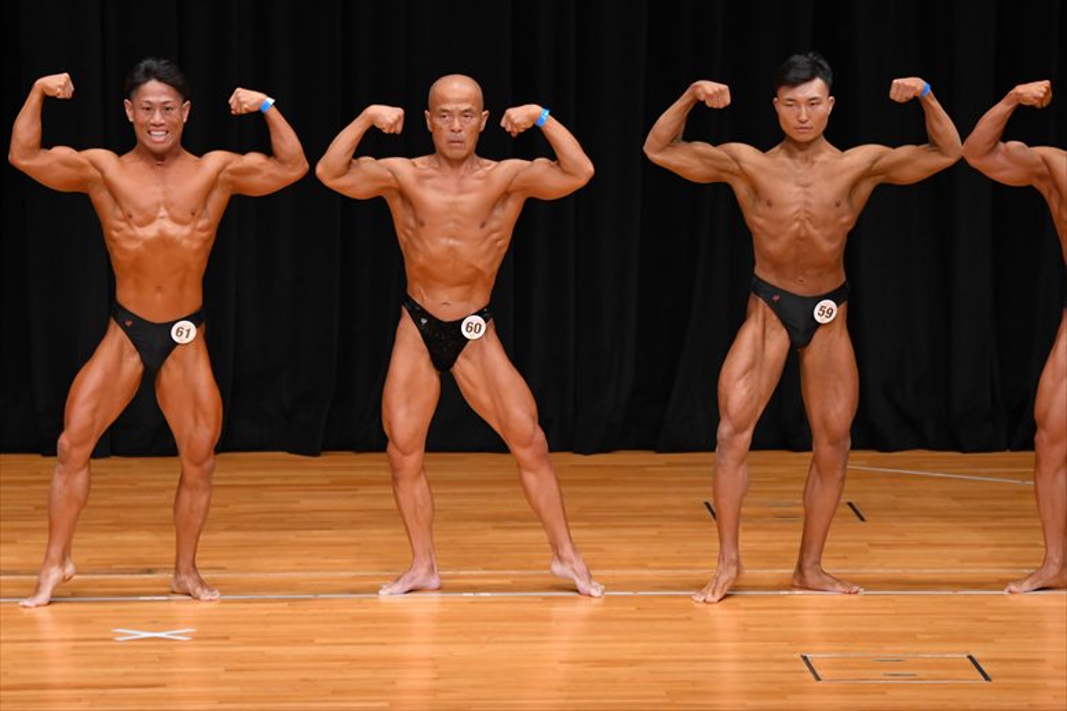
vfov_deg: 5.4
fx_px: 7554
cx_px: 534
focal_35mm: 255
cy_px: 356
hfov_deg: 8.1
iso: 3200
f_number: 5.6
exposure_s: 1/400
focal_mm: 170
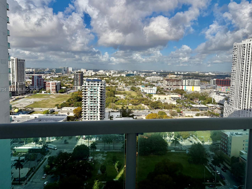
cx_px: 125
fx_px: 211
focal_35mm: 29
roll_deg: -0.5
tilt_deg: -4.6
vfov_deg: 48.2
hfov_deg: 61.7
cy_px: 90
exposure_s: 1/5814
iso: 50
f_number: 1.6
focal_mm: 5.96
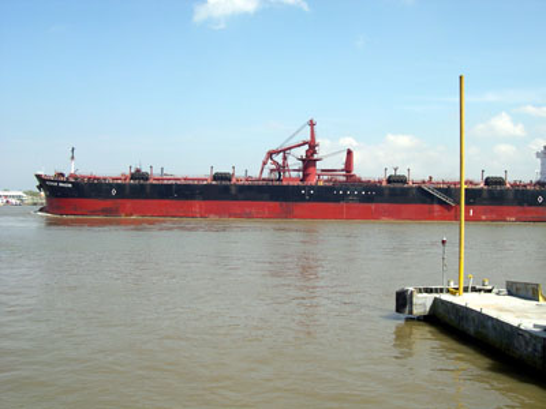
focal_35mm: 38
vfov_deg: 37.7
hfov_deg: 49.0
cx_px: 273
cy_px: 204
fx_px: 599
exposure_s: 1/193
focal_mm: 8
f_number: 7.6
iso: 100
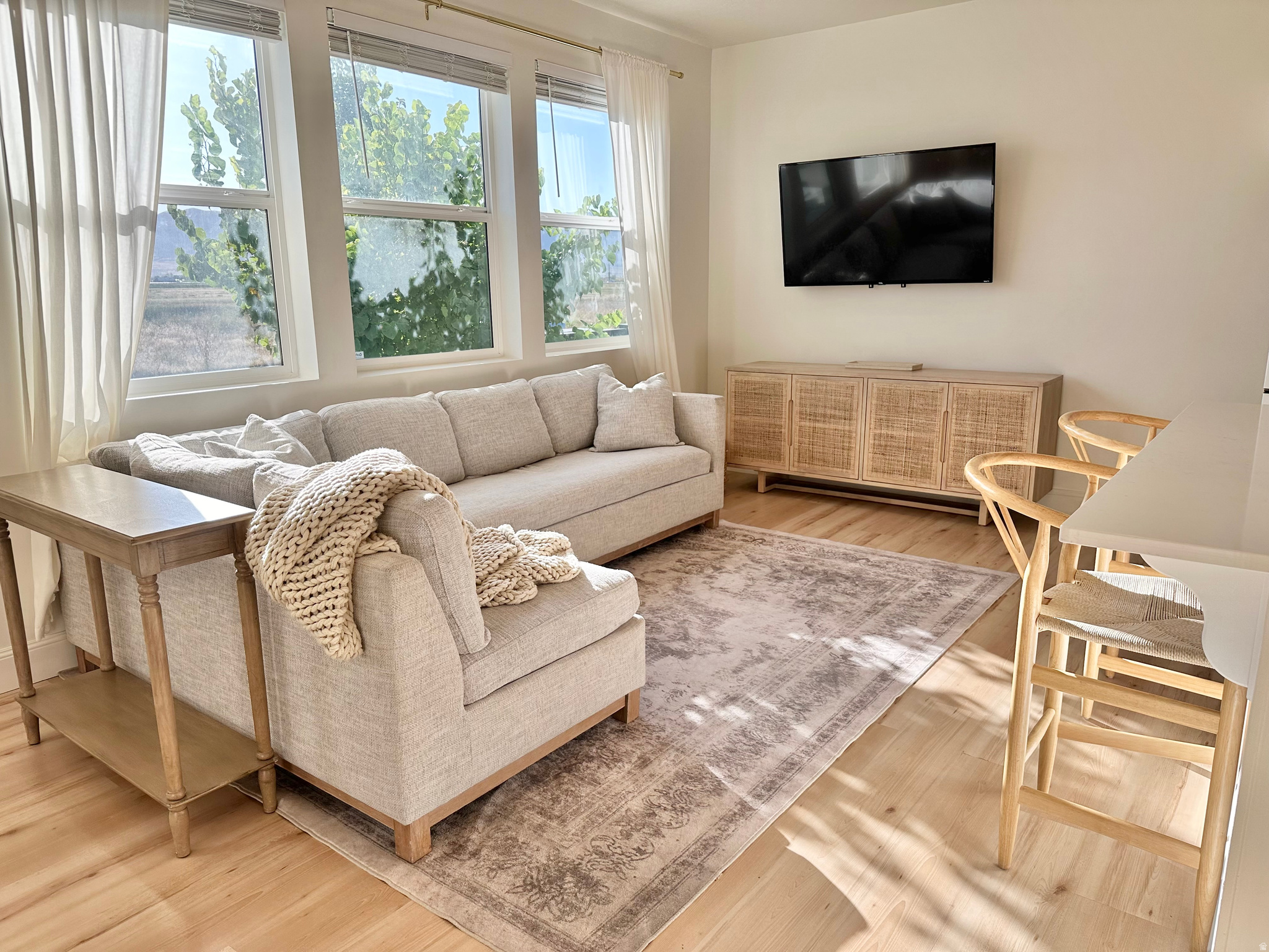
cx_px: 634
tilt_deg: -11.7
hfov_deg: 71.6
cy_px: 476
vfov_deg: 56.8
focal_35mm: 24
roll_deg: +0.4
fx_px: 880
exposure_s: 1/918
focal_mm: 6.86
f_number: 1.78
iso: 80
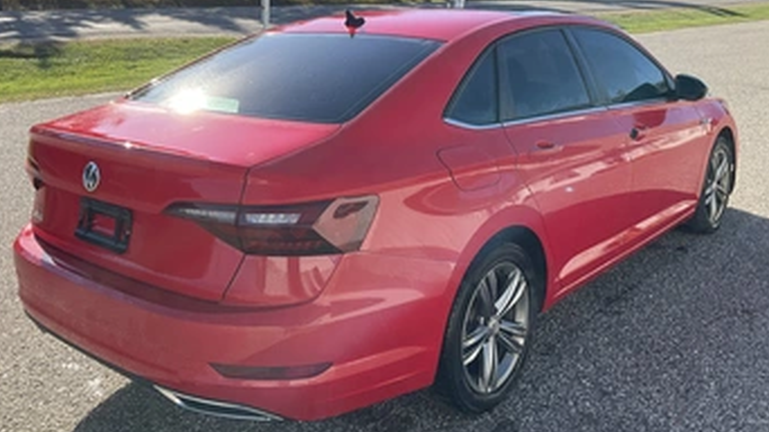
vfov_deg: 31.7
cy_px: 151
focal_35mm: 37
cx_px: 380
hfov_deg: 54.0
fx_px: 754
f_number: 1.8
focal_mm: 3
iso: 25
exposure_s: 1/855
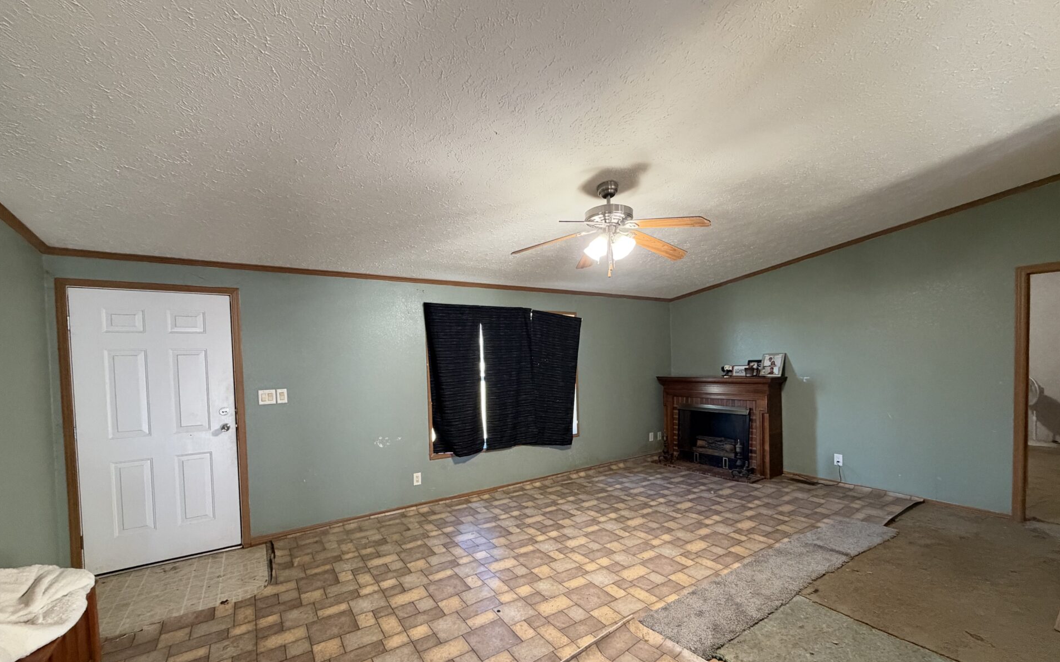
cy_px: 375
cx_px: 530
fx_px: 433
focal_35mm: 15
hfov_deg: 101.5
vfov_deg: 74.4
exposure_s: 1/60
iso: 640
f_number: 2.2
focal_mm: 2.22
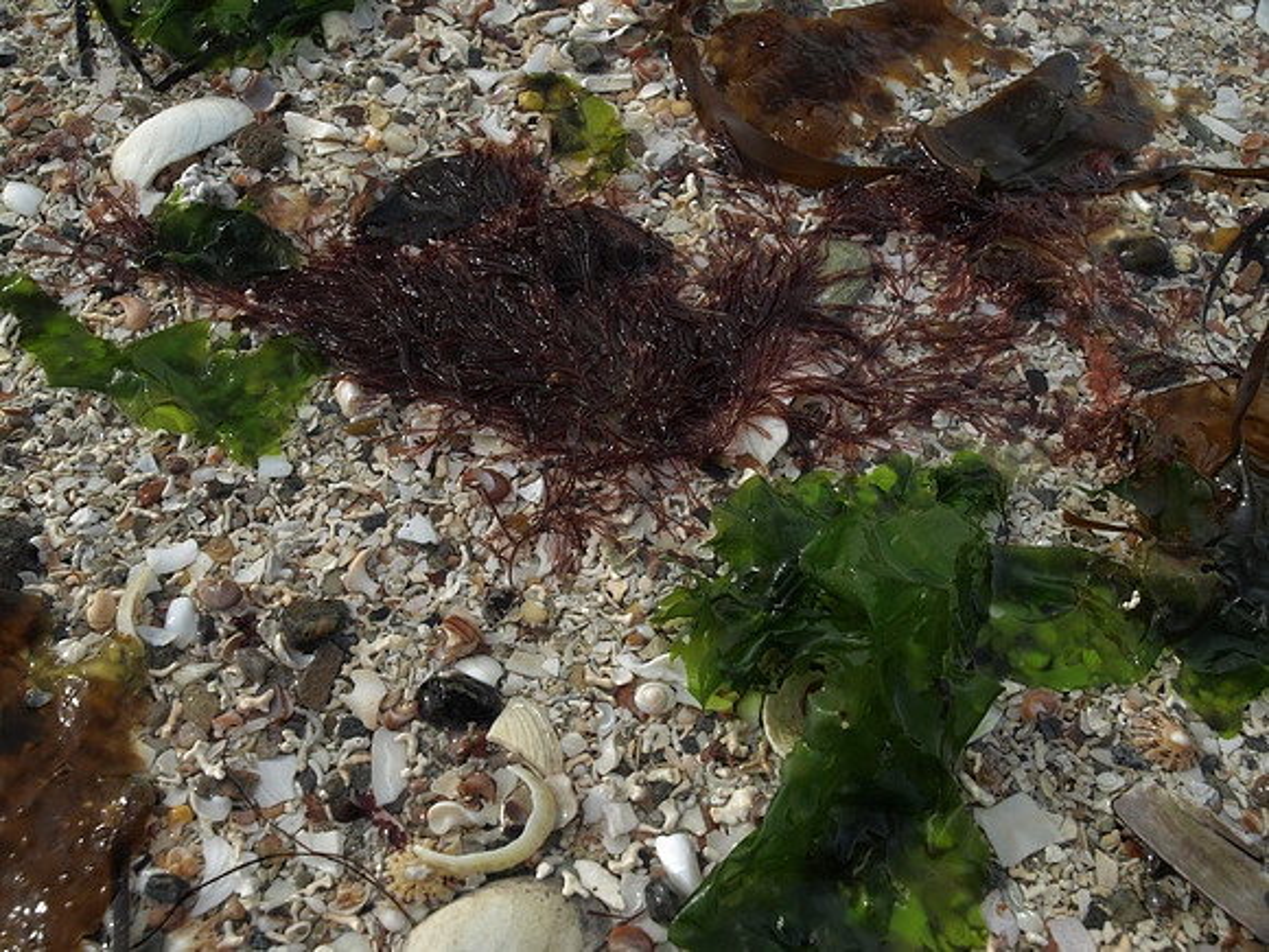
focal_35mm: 36
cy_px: 476
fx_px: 1320
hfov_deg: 51.4
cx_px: 634
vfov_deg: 39.7
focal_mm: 18
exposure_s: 1/125
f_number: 6.3
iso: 100
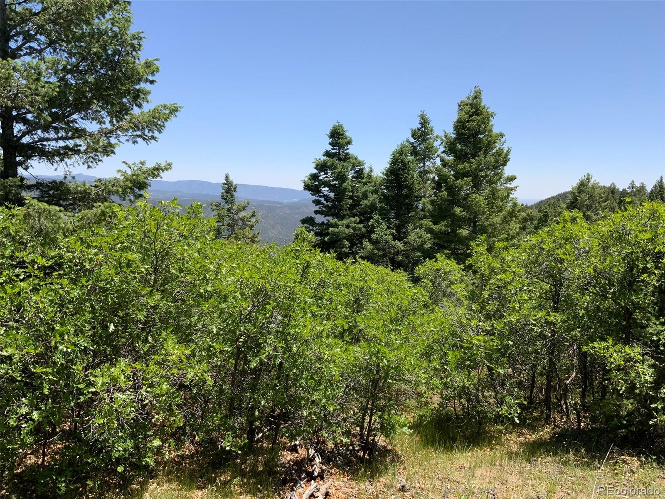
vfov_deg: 48.2
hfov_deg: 61.7
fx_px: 557
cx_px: 332
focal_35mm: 29
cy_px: 250
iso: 16
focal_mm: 3
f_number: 1.8
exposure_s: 1/1577
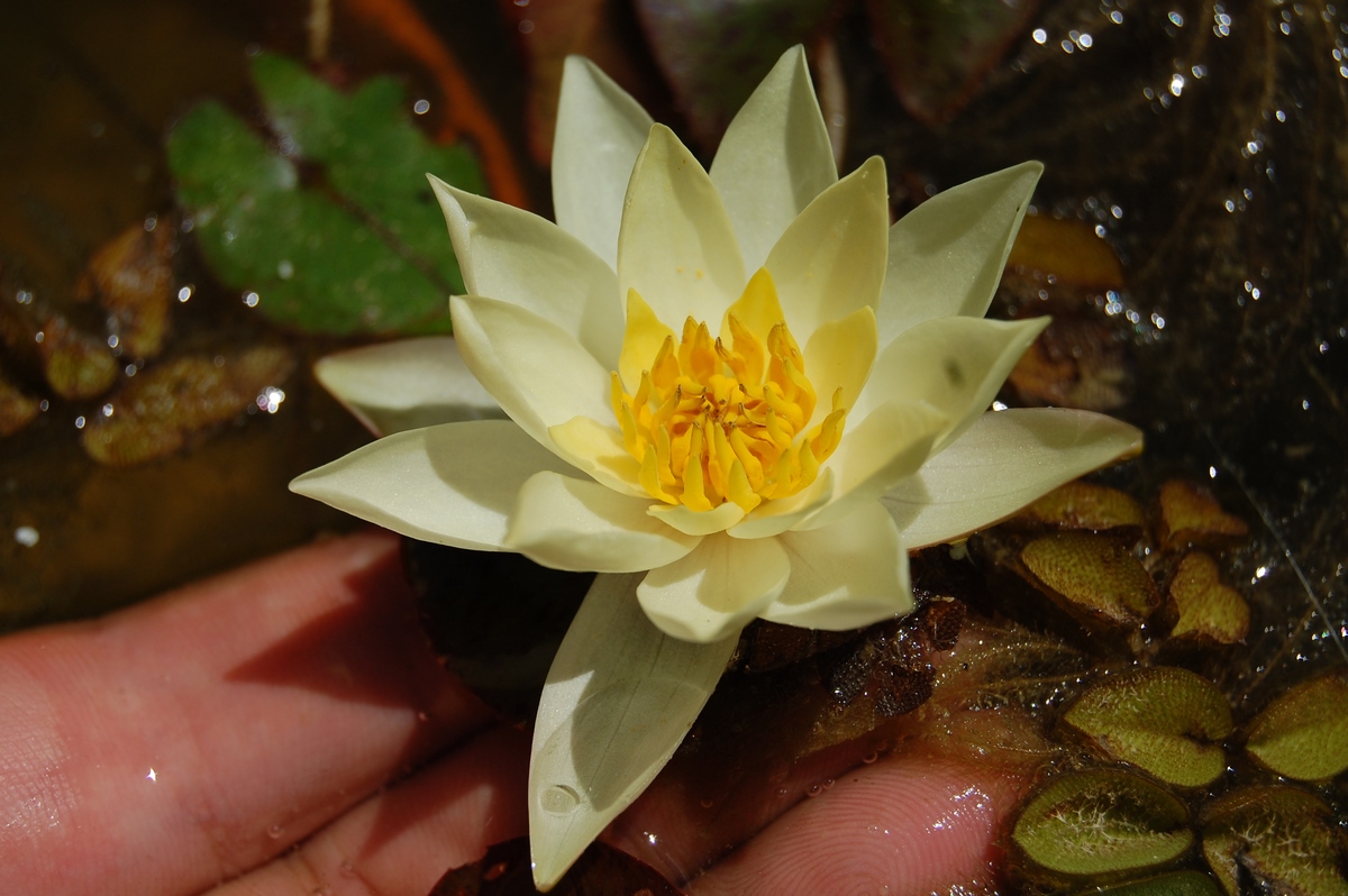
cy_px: 448
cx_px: 674
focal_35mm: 82
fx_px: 3087
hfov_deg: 24.6
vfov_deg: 16.5
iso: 200
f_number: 8
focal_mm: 55
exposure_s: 1/1600
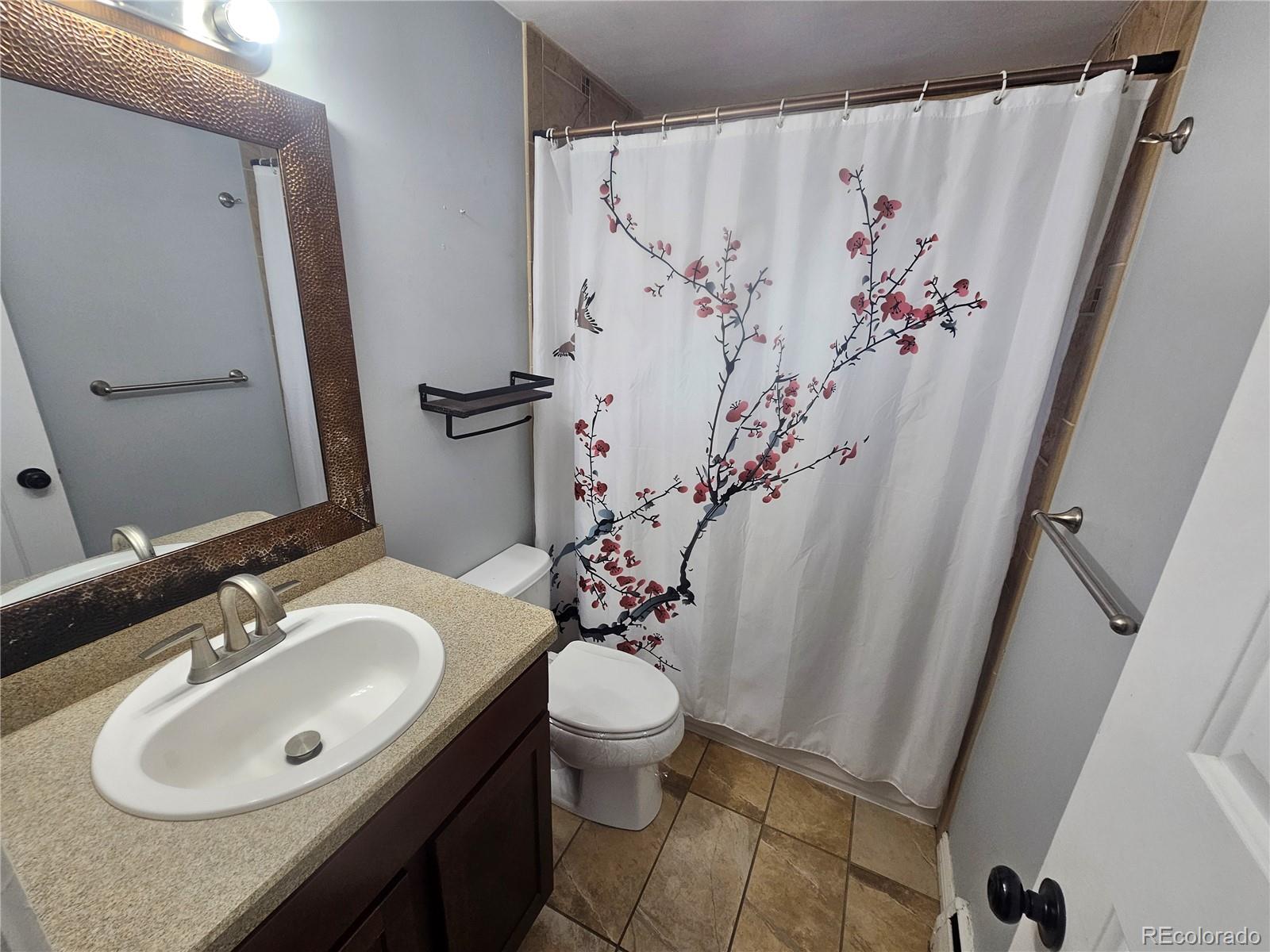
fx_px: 477
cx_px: 635
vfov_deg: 89.9
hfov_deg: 106.2
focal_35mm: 13
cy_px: 476
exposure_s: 1/60
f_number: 2.2
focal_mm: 2.2
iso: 100
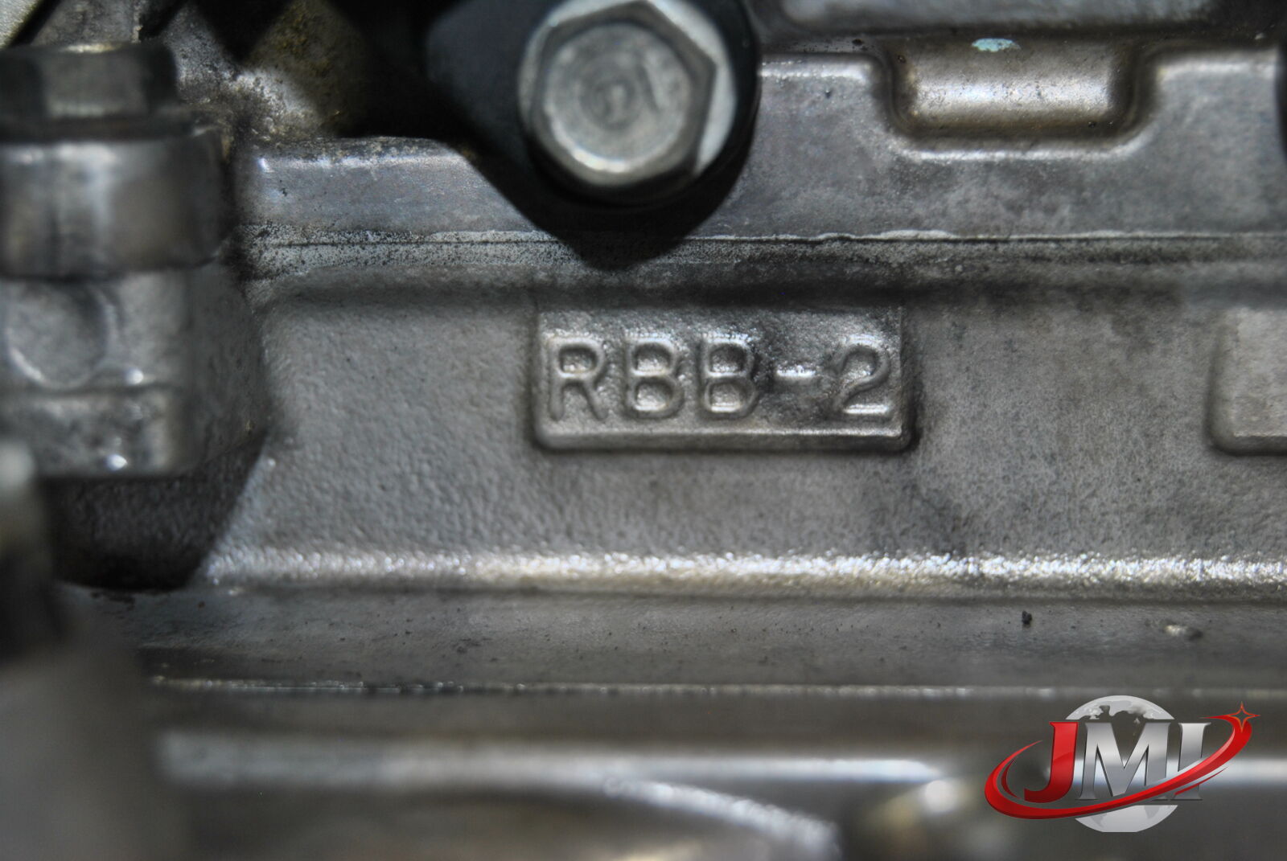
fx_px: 2953
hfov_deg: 24.6
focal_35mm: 82
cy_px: 430
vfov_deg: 16.6
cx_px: 644
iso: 200
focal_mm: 55
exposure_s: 1/60
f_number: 5.6
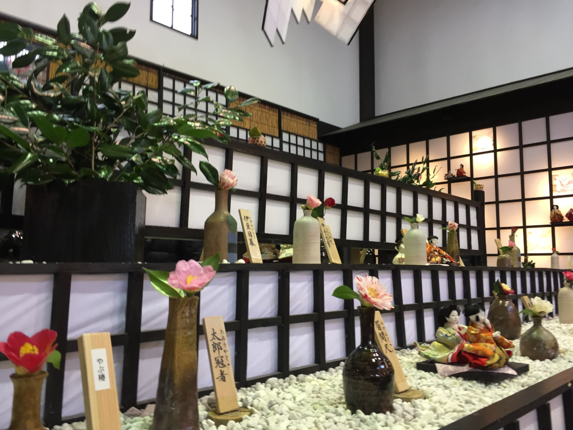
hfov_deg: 61.7
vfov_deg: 48.2
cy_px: 215
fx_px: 480
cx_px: 286
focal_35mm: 29
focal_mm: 4.15
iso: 100
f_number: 2.2
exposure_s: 1/33
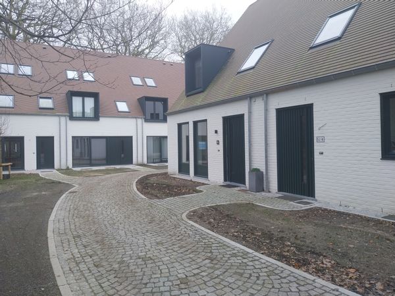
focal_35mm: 26
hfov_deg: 67.3
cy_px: 148
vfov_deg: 53.1
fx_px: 297
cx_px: 198
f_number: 1.8
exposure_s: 1/50
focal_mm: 4
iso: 32
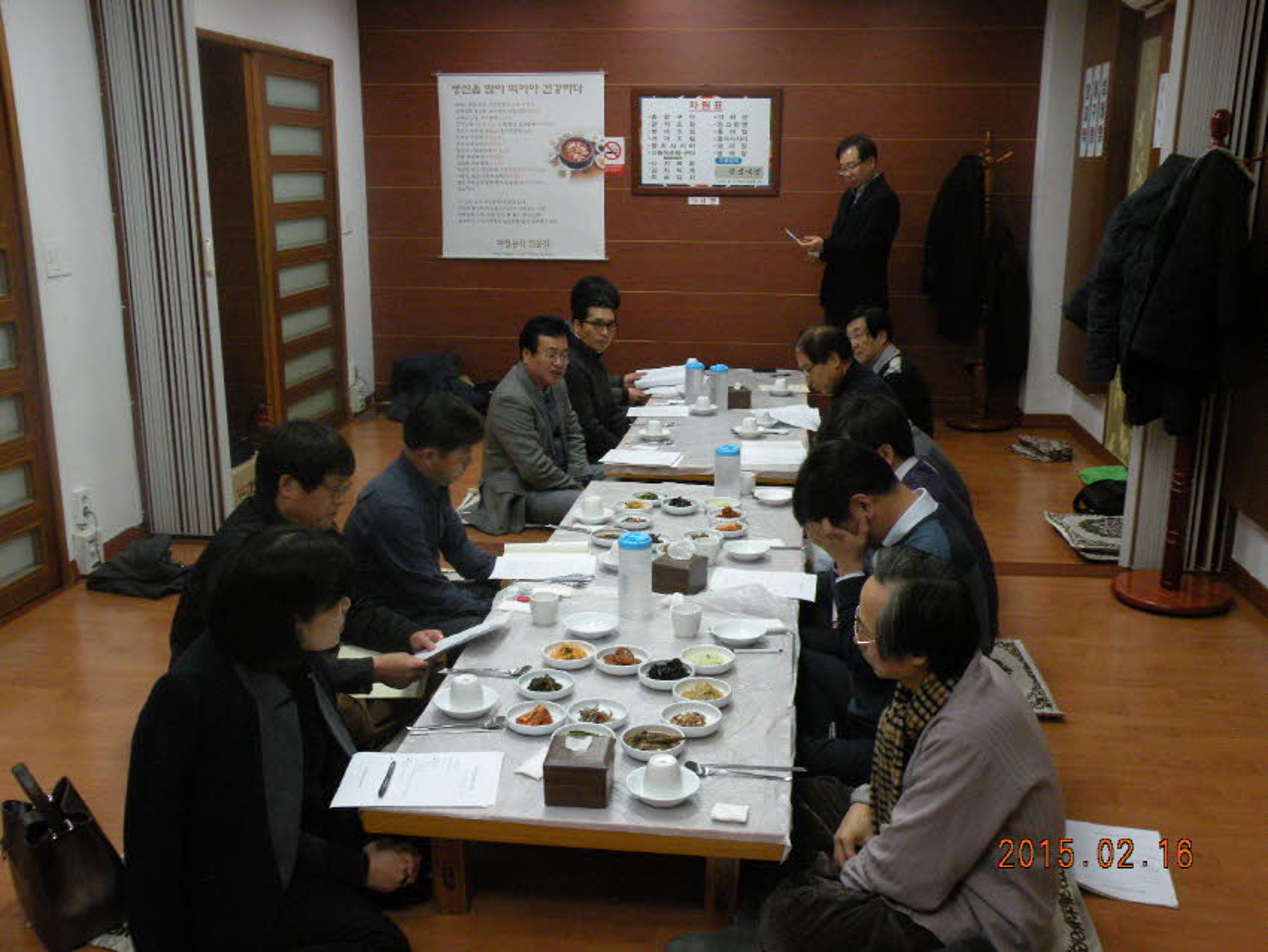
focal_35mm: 33
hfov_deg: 55.3
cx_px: 634
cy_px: 476
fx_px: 1209
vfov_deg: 43.0
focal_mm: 5.8
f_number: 3.2
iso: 366
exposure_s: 1/60
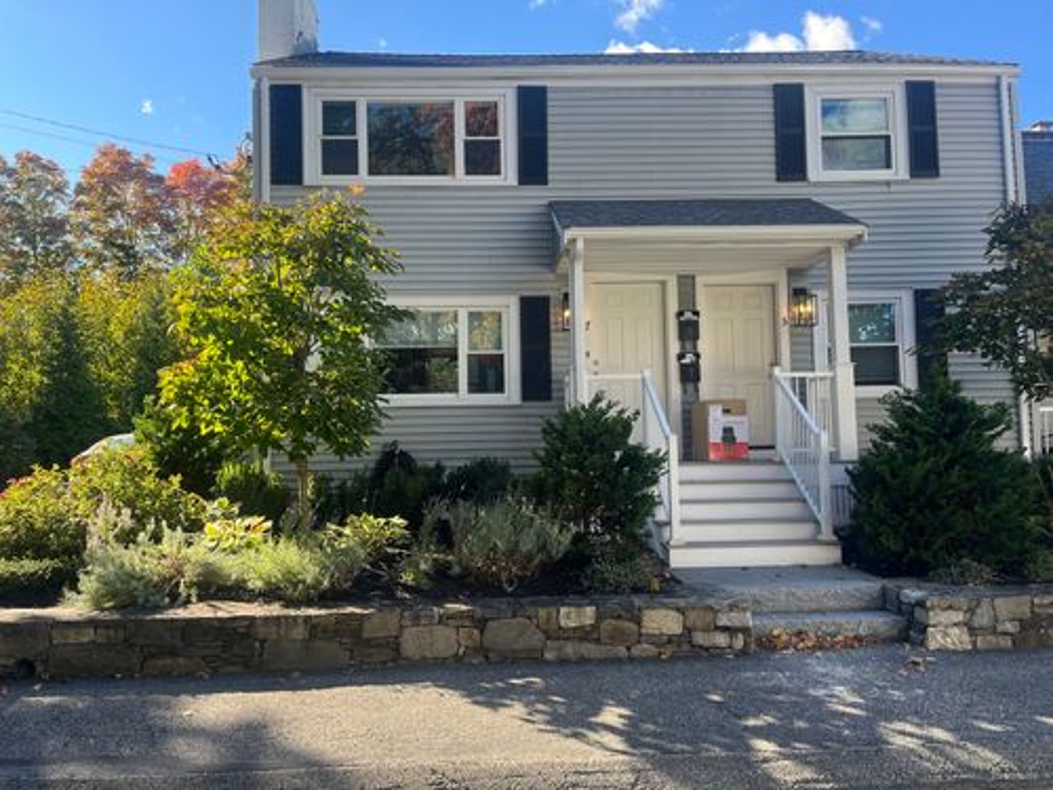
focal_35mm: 26
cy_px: 395
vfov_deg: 53.1
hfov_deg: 67.3
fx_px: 791
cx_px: 526
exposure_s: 1/583
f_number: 1.6
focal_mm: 5.1
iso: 50
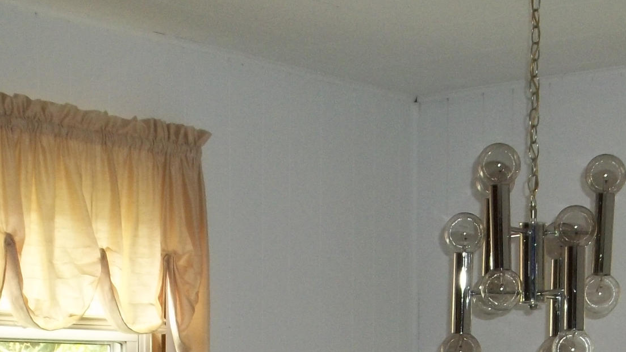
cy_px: 563
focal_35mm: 87
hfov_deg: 24.3
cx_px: 430
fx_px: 1444
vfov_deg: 13.0
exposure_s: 1/30
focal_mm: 5.9
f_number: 3.3
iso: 160
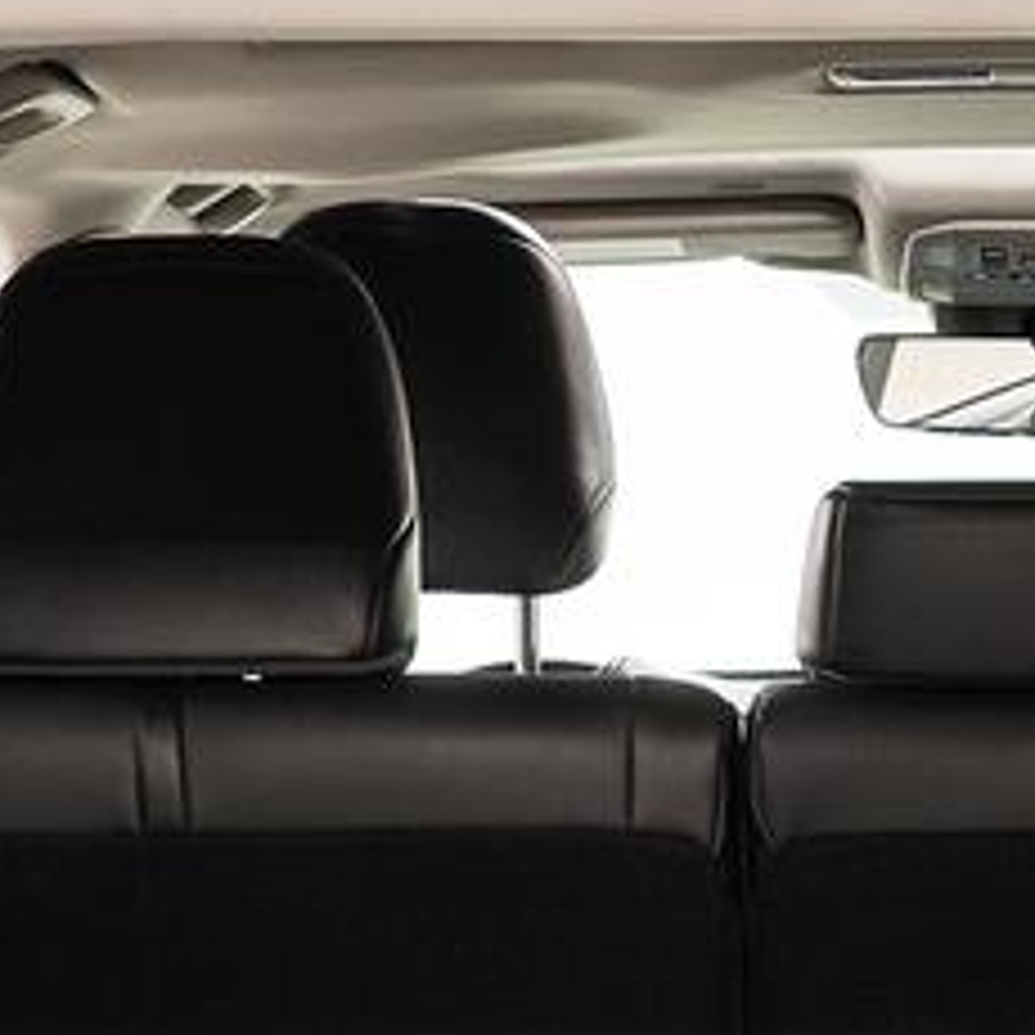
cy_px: 1305
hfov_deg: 10.3
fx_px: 5717
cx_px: 1023
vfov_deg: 10.2
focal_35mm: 169
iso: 100
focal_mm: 30.5
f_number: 5.6
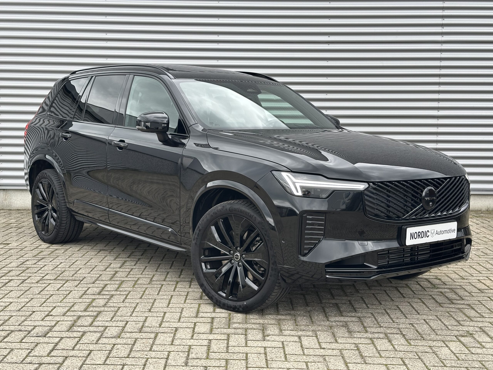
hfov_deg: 39.7
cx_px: 246
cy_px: 185
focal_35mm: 48
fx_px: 684
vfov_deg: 30.3
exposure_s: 1/383
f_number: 1.78
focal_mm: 6.86
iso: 64
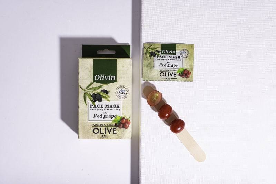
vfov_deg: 27.0
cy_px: 92
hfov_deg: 39.6
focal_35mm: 50
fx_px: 383
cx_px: 138
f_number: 9
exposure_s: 1/640
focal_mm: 50
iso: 100
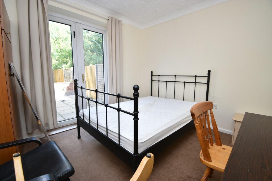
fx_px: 113
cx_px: 136
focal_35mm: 15
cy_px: 90
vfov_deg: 77.3
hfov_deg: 100.4
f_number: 4.5
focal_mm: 10
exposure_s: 1/20
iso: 100
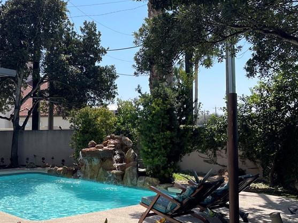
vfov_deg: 31.4
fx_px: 396
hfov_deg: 39.9
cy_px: 133
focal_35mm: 46
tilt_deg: -1.5
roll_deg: +1.1
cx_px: 68
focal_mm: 5.1
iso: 32
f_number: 1.6
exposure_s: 1/3344
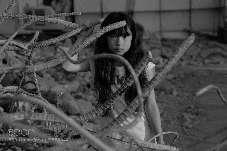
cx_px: 114
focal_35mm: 64
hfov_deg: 31.4
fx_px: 404
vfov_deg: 21.2
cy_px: 76
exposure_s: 1/2700
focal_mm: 42.7
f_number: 2.8
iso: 400
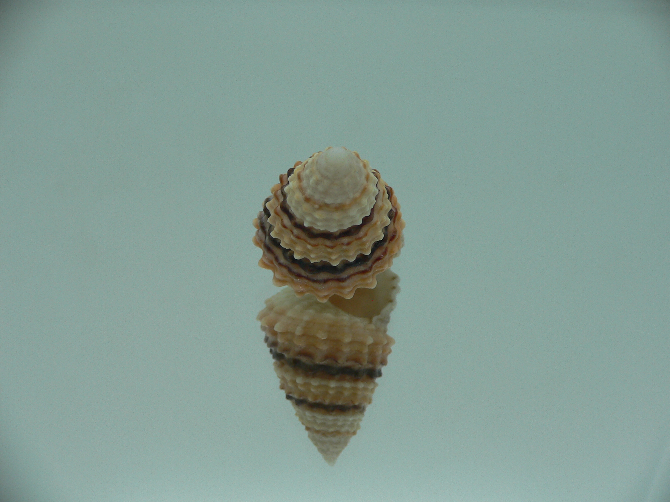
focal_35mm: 35
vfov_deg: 40.7
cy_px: 251
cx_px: 335
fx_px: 677
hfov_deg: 52.6
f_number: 2.8
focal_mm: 4.6
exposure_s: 1/60
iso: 80
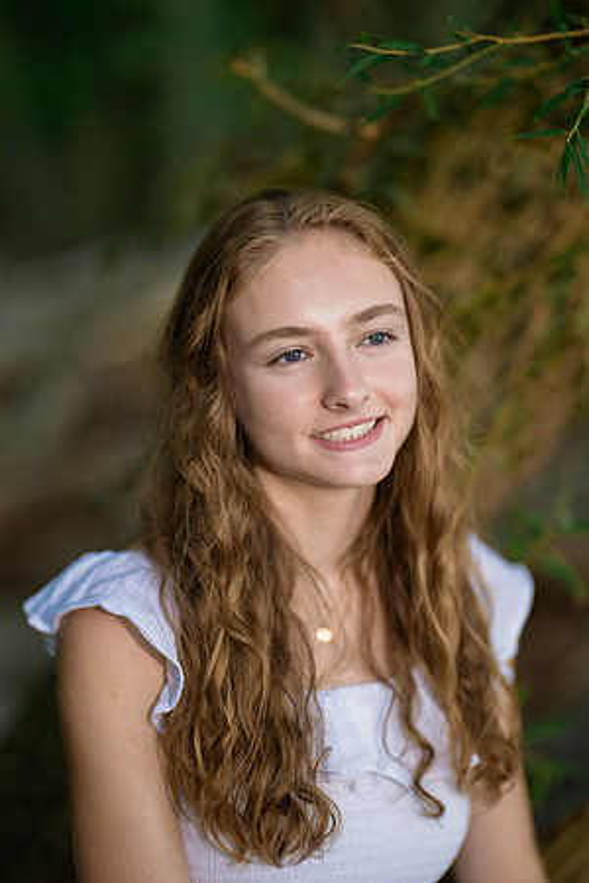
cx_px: 294
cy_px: 442
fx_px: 2086
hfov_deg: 16.1
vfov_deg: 23.9
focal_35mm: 85
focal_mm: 85
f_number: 1.4
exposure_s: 1/640
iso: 250
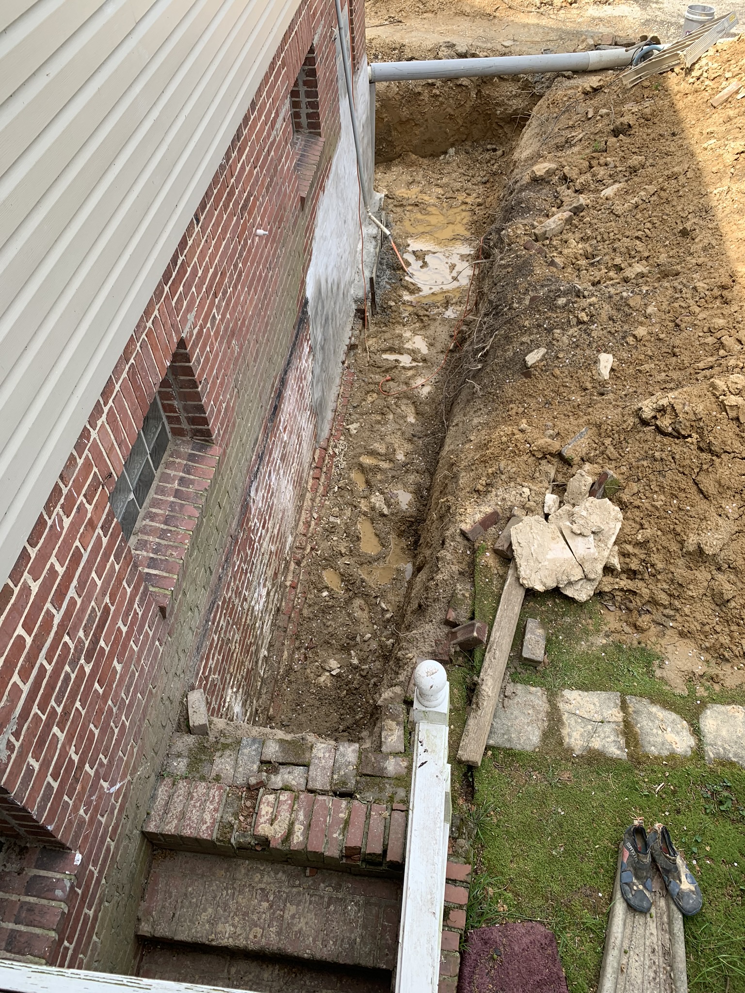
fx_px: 746
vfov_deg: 67.3
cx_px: 372
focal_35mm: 26
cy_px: 496
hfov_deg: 53.1
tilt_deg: -47.7
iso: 25
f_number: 1.8
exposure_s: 1/295
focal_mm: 4.25
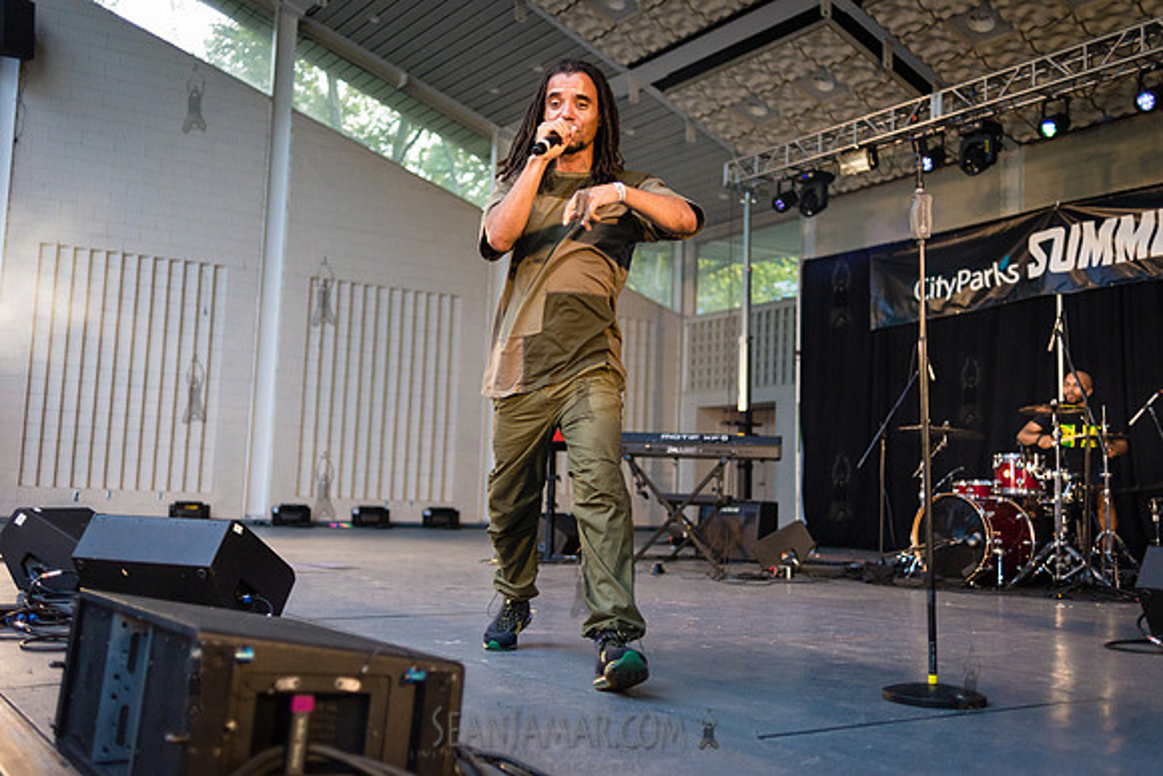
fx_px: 1131
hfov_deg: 54.4
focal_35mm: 35
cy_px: 388
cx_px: 582
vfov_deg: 37.9
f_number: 2
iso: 2000
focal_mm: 35
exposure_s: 1/2000
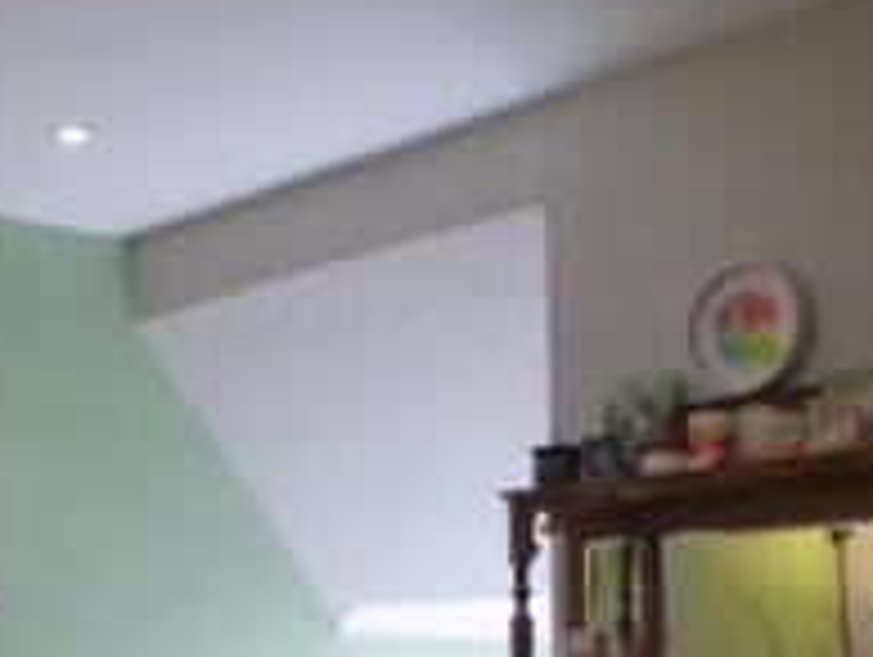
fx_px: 1818
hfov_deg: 26.1
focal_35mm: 72
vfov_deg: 19.7
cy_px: 704
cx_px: 92
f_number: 3.3
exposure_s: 1/60
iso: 320
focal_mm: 4.3
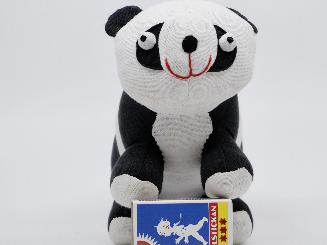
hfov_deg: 5.0
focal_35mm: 396
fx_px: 3740
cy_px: 112
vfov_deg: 3.8
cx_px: 192
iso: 400
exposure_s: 1/320
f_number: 5.5
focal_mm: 140
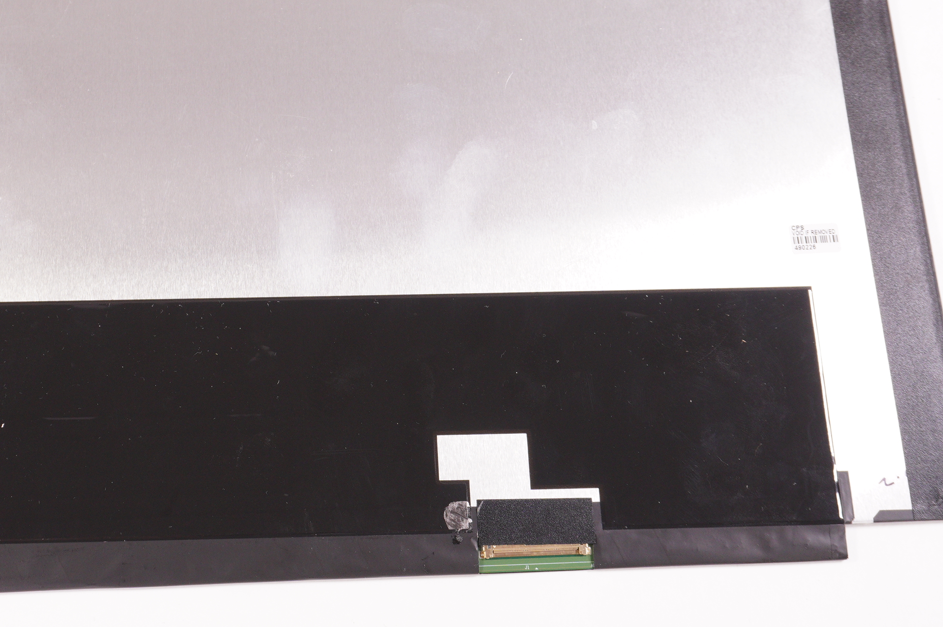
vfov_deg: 23.3
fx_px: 1512
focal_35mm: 58
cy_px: 199
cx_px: 317
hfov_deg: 34.3
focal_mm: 25
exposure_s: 1/125
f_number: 6.3
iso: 500
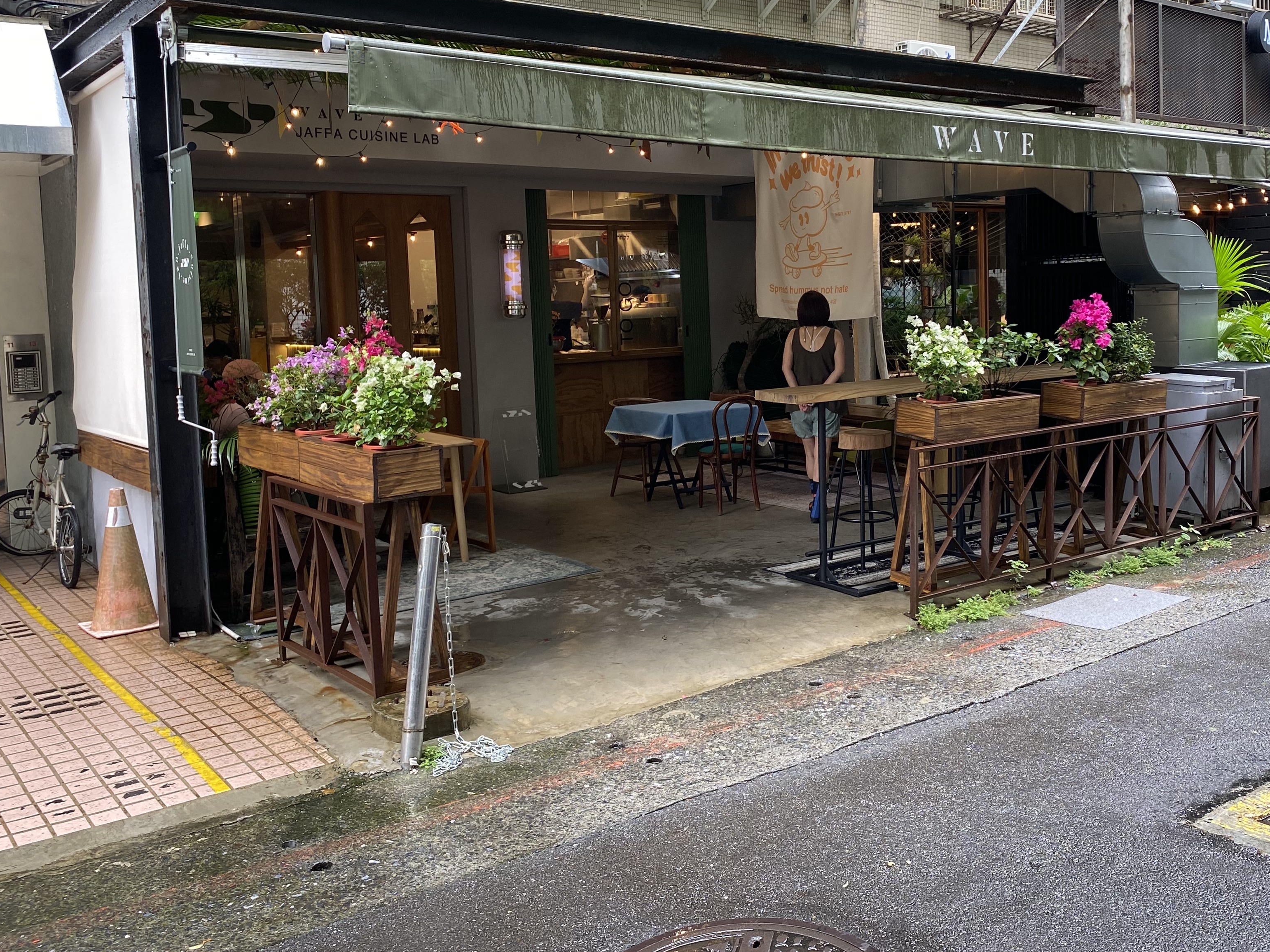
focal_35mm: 34
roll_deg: +2.8
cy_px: 355
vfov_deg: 41.5
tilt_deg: -4.1
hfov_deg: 53.7
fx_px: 1247
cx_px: 741
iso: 80
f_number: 1.8
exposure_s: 1/120
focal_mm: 4.25
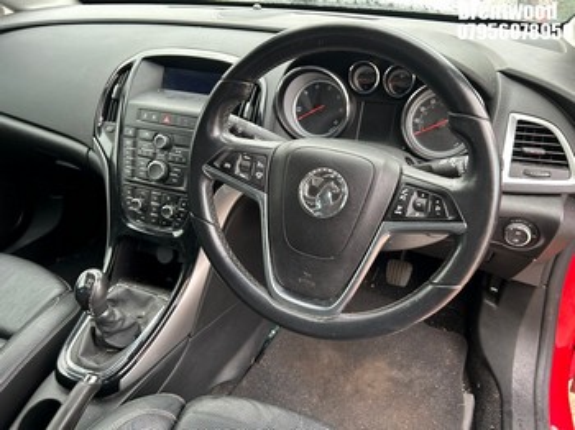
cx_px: 288
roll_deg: -0.2
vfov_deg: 53.0
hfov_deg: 67.3
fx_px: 432
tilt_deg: -34.5
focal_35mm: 26
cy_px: 215
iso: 125
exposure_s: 1/76
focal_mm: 5.7
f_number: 1.5
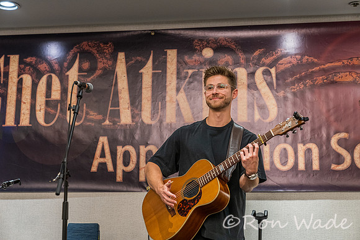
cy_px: 120
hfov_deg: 28.8
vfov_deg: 19.5
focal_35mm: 70
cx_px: 180
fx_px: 700
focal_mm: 70
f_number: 4
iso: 2500
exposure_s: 1/160
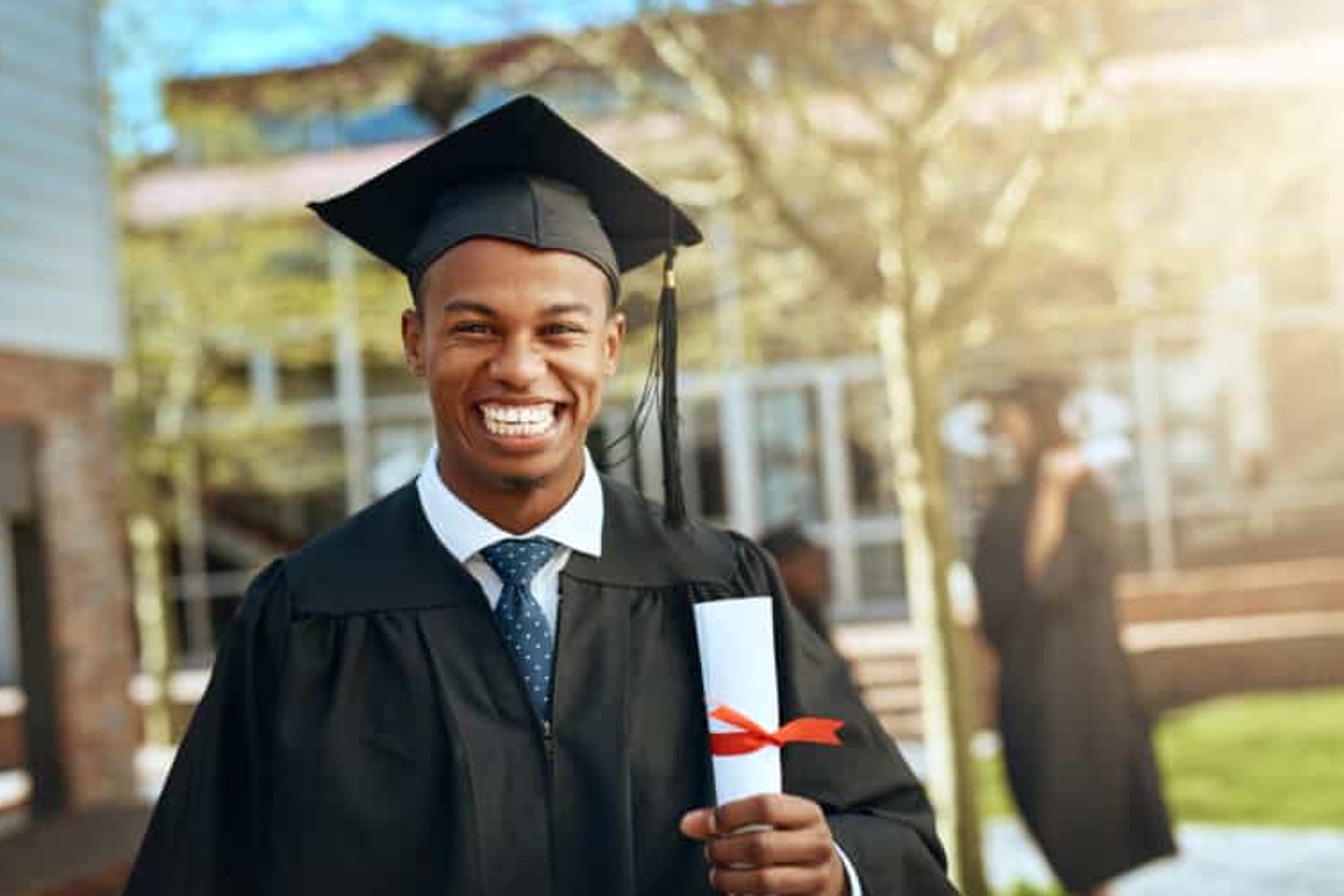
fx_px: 1904
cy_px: 448
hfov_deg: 38.9
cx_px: 673
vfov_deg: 26.5
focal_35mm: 51
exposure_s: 1/500
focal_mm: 50
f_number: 2.2
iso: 100
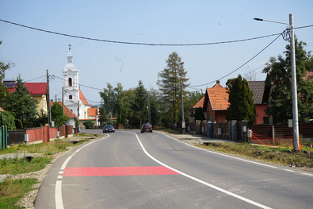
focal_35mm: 70
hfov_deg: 28.9
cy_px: 104
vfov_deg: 19.4
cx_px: 156
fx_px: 608
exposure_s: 1/160
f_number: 11
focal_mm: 70
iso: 100
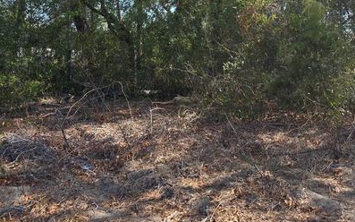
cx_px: 206
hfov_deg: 48.0
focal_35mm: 41
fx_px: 397
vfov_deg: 29.1
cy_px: -3
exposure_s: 1/2240
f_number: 1.7
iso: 80
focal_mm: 6.3
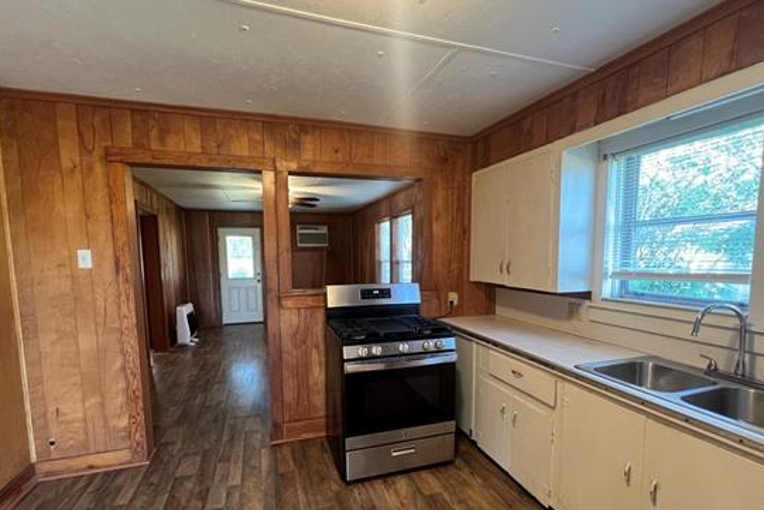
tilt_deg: -5.7
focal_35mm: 16
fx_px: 340
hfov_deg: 96.7
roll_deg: +1.3
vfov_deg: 73.4
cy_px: 291
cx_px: 378
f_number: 1.8
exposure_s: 1/60
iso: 400
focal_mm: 1.57
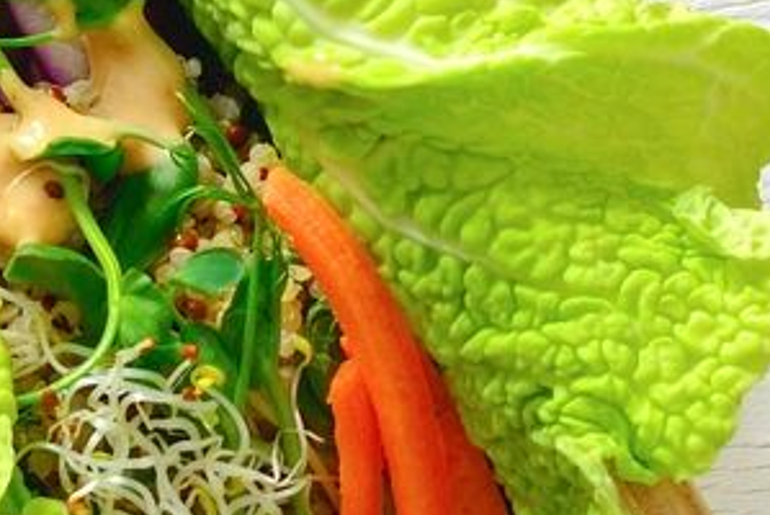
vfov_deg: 3.9
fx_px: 7579
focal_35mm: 354
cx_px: -805
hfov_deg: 5.7
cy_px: 949
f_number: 10
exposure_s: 1/15
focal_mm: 50
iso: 100
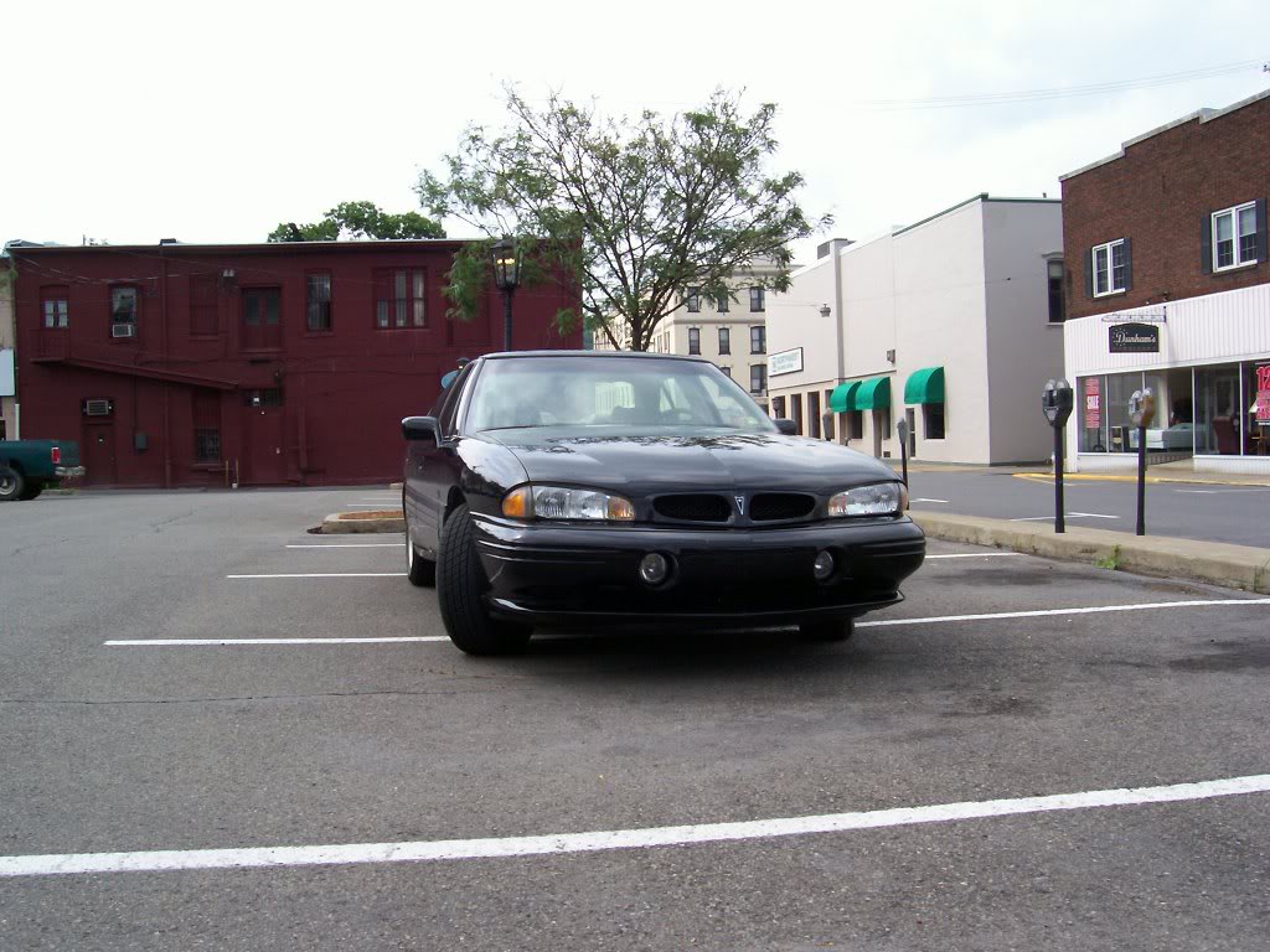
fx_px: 1247
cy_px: 476
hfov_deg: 54.0
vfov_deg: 41.8
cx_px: 635
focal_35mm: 34
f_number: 5.1
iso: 80
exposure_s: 1/279
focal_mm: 5.6
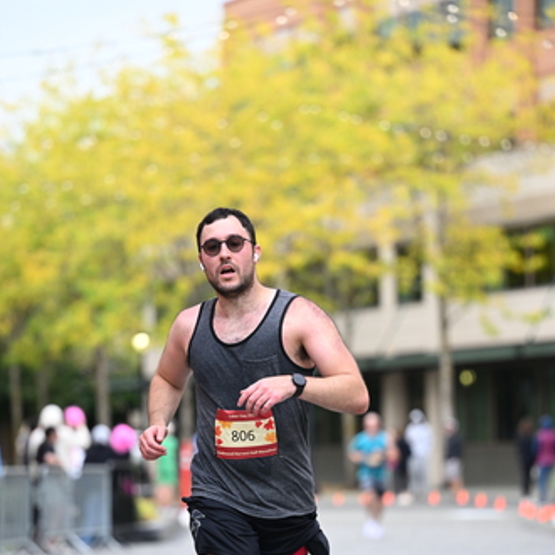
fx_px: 3211
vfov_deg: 9.9
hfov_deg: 9.9
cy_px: 383
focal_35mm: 177
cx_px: 278
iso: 1000
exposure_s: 1/1600
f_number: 2.8
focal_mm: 125
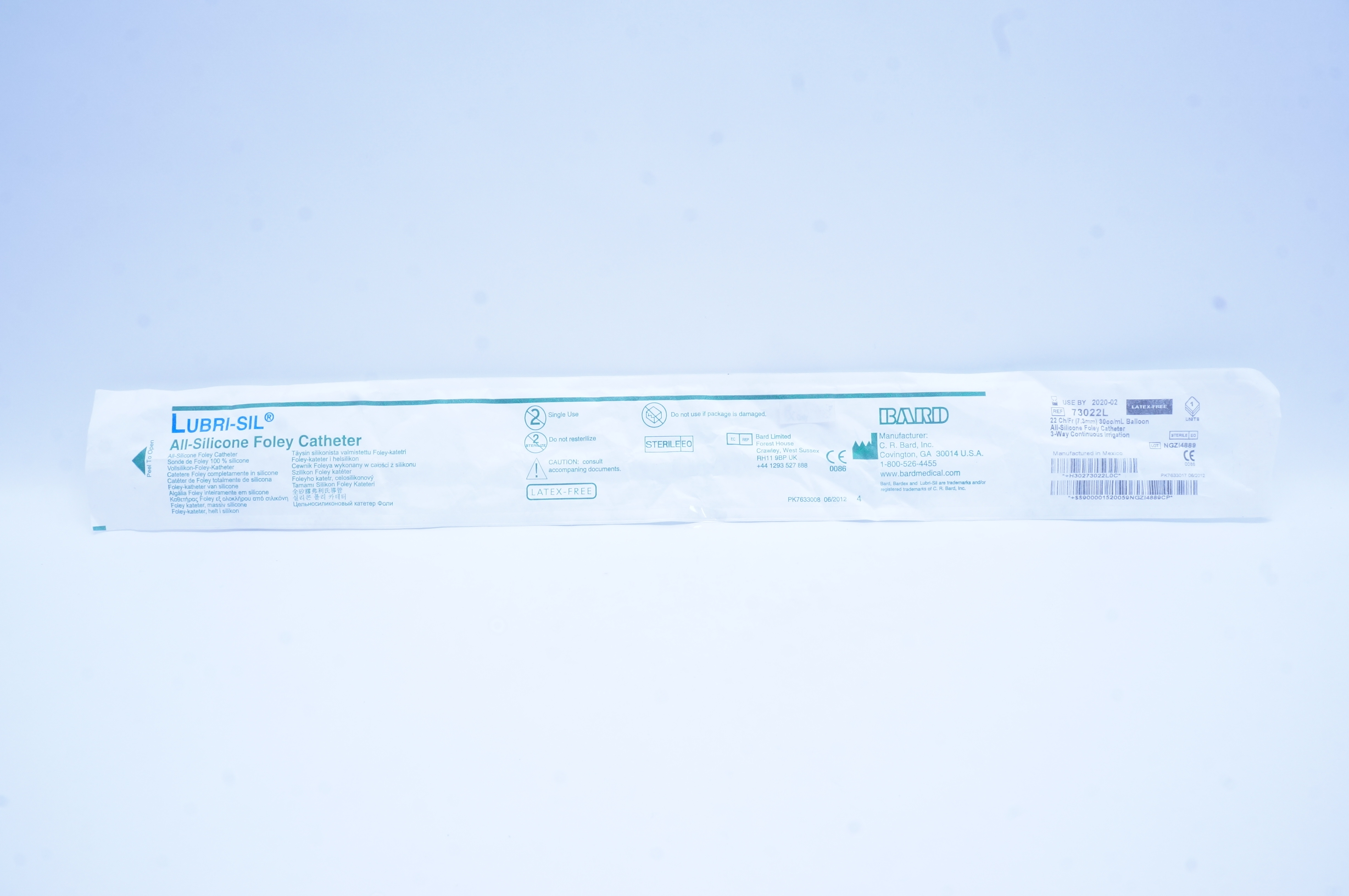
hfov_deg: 67.4
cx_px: 674
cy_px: 448
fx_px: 1011
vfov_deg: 47.8
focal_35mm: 27
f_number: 16
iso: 400
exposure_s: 1/10
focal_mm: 18
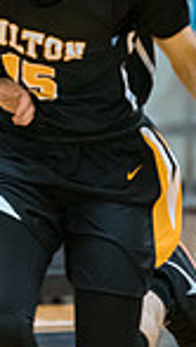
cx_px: 5
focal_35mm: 891
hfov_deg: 1.4
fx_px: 8209
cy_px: 137
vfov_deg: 2.4
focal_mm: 185
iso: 3200
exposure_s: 1/400
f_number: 2.8
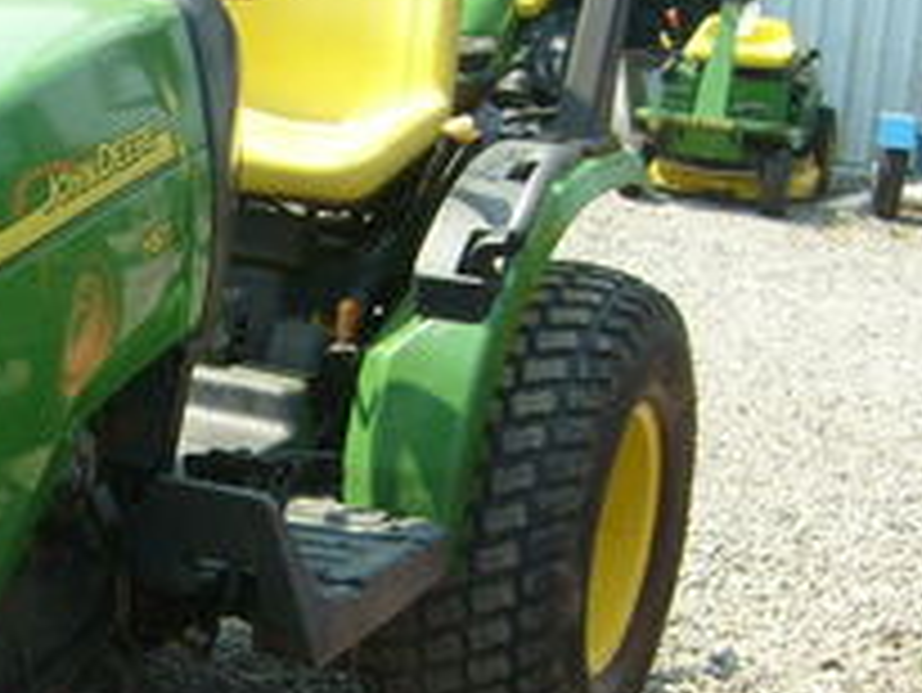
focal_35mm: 93
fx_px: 2479
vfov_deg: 15.8
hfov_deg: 20.6
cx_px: 72
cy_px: 558
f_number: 7.1
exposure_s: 1/125
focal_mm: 5.8
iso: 80
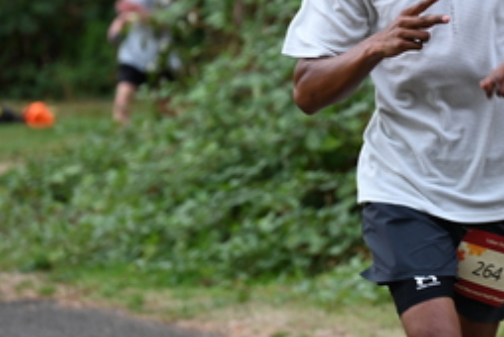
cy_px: 51
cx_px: 444
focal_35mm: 433
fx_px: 6069
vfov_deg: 3.2
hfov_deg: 4.8
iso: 500
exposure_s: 1/250
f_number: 6.3
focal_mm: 200
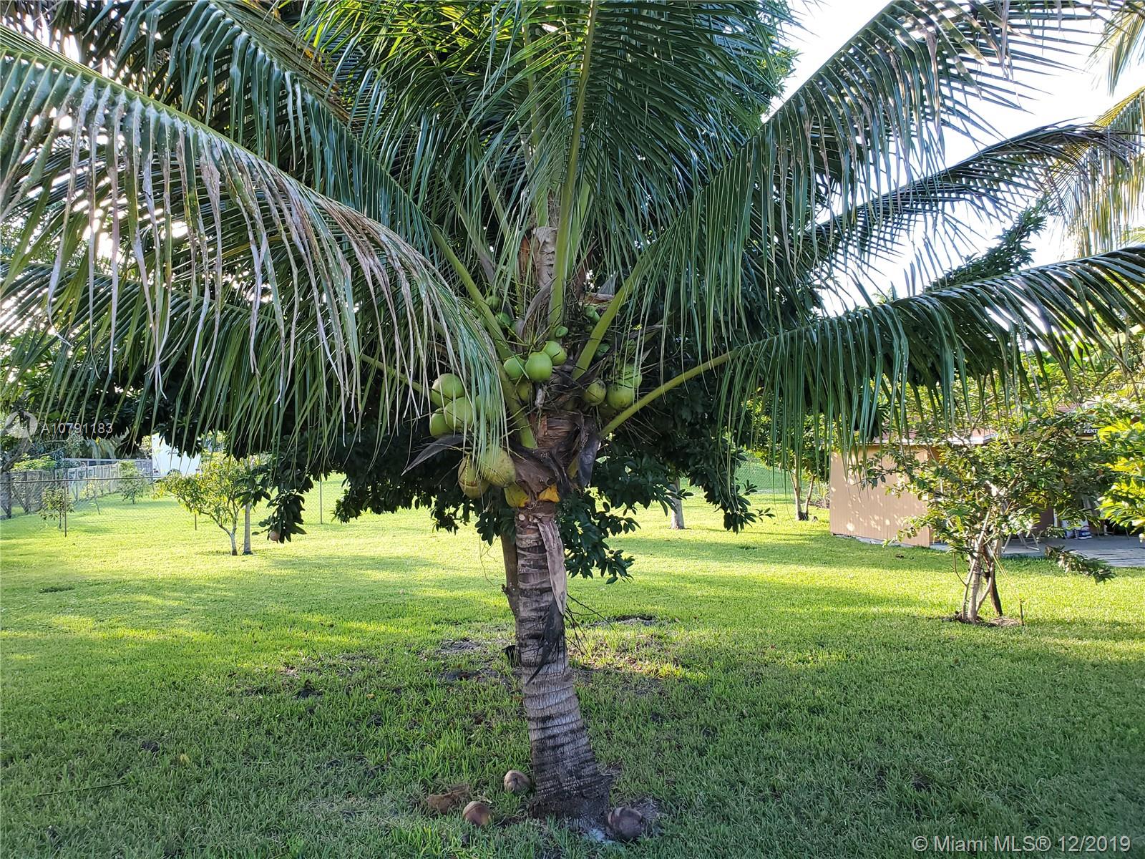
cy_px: 430
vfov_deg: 53.1
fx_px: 860
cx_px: 572
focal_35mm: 26
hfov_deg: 67.3
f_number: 2.4
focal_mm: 4.3
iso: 64
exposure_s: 1/120
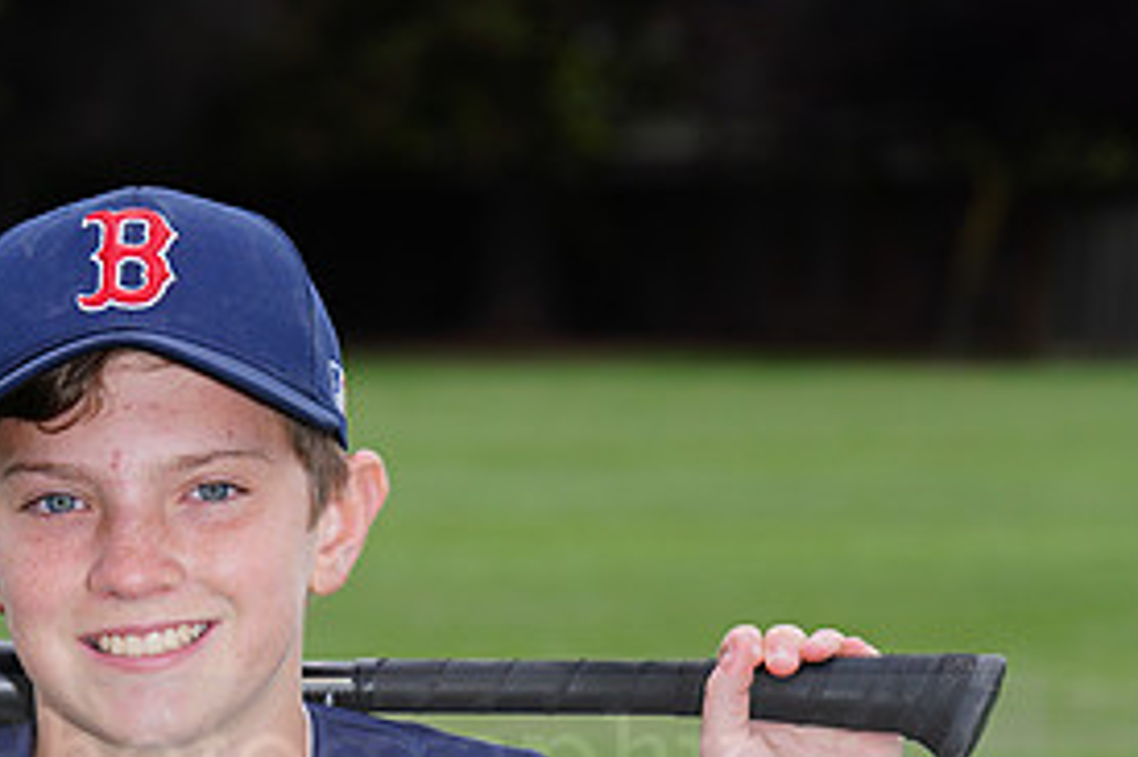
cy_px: 730
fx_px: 10267
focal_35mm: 325
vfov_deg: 4.2
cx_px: 244
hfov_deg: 6.3
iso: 200
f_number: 9
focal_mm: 154
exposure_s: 1/250
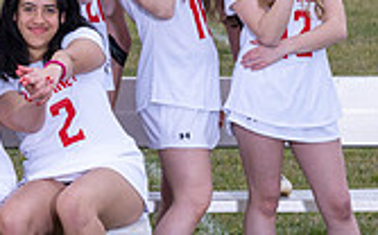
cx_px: 54
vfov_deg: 3.6
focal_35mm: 361
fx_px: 3715
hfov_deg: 5.8
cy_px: 61
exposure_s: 1/160
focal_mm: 70
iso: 200
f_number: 6.3
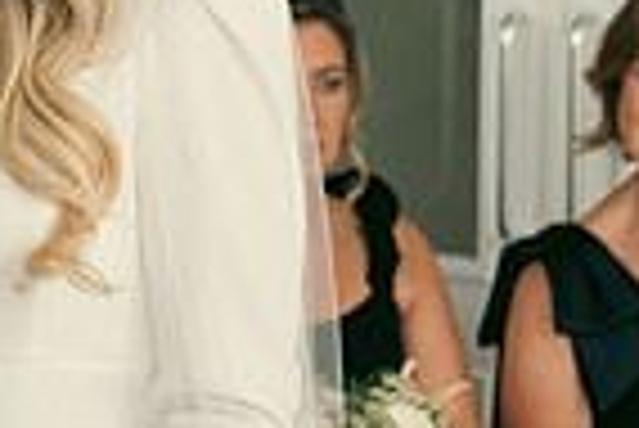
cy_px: 20
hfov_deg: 10.1
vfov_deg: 7.0
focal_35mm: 196
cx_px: -320
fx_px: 3483
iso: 250
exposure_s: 1/160
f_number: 3.5
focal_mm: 48
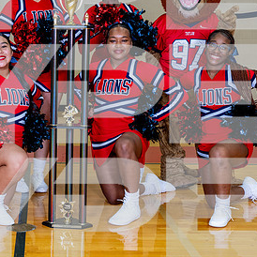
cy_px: 94
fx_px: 596
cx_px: 38
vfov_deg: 24.2
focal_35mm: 71
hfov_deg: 23.8
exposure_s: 1/125
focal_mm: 38
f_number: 7.1
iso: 800
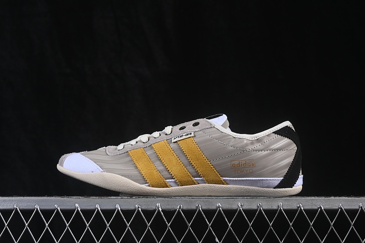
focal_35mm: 75
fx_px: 760
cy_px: 122
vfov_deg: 18.2
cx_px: 182
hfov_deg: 27.0
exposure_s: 1/80
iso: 160
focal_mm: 50
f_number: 8
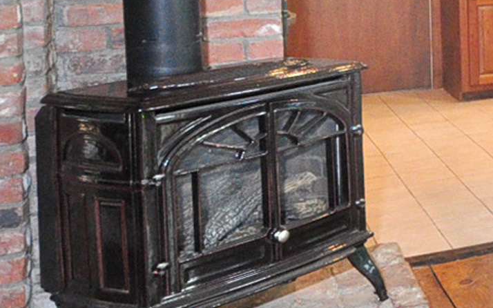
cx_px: 957
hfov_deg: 19.8
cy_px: -68
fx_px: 833
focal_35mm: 62
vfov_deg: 19.6
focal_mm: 10
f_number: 5
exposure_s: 1/50
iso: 1600
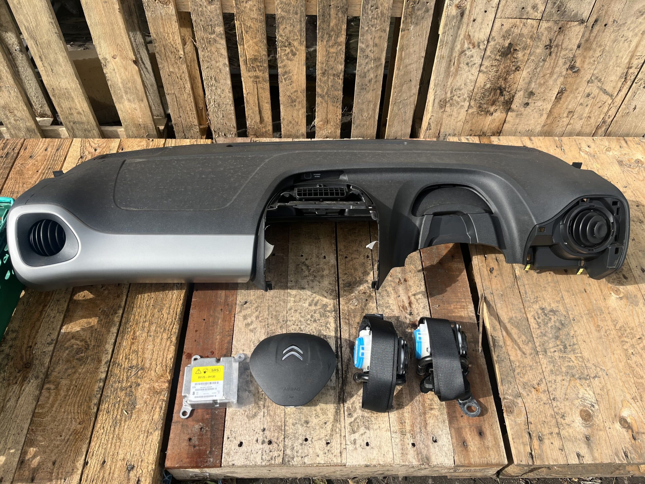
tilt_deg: -58.5
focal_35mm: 26
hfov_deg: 67.3
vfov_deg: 53.1
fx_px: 484
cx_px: 322
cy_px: 242
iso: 50
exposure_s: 1/2062
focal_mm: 5.1
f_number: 1.6
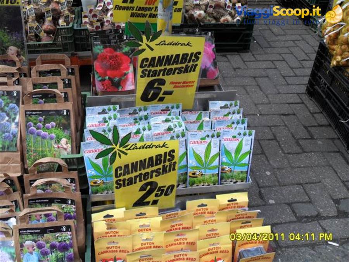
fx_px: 353
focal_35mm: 35
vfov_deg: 40.7
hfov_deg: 52.6
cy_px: 131
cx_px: 174
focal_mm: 6.2
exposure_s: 1/60
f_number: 2.8
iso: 100
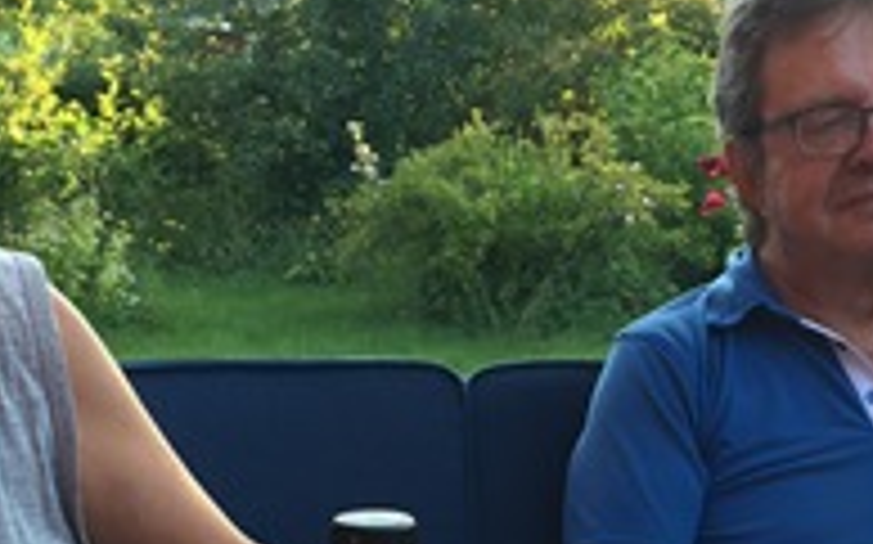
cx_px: 457
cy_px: 589
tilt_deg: -14.1
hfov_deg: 21.6
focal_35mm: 96
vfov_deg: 13.4
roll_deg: -0.8
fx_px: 2283
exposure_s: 1/100
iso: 25
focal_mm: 4.15
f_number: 2.2
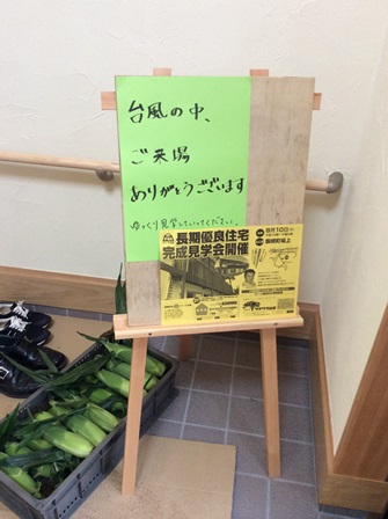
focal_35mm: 33
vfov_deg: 55.4
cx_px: 194
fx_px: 494
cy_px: 260
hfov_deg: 42.9
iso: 125
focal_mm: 3.3
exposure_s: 1/24
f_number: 2.4
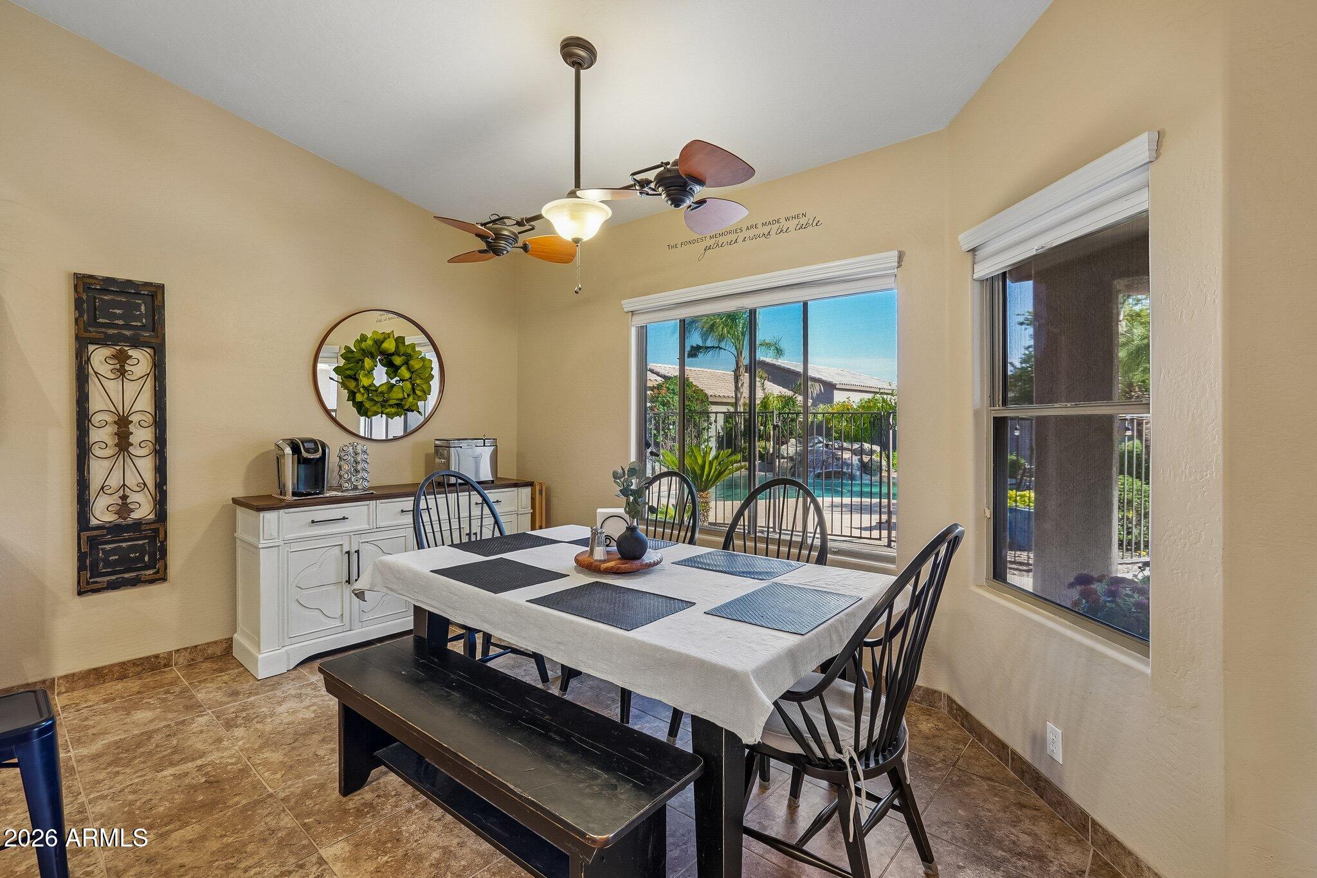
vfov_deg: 73.7
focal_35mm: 16
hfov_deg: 96.7
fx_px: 585
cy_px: 439
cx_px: 658
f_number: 8
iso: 200
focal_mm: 16
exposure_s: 1/5
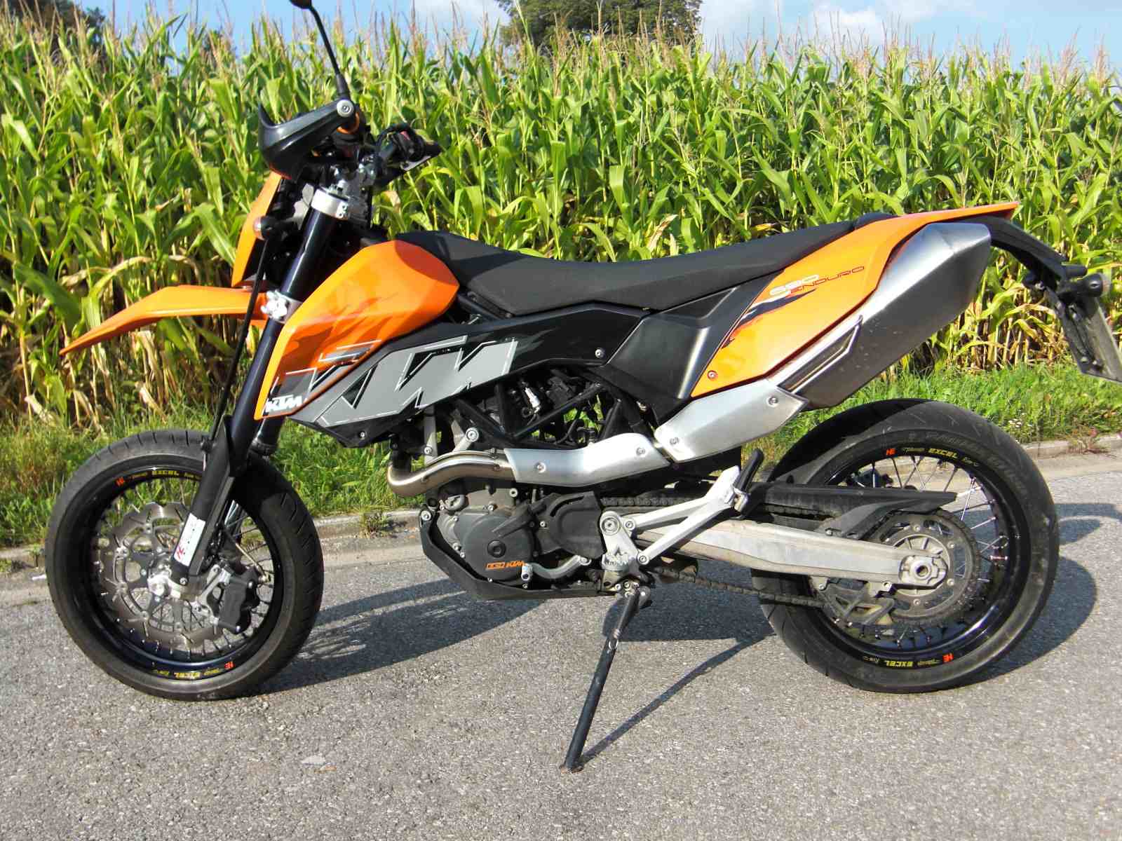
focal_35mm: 33
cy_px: 420
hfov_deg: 55.4
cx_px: 561
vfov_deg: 42.9
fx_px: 1070
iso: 50
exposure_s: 1/640
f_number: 2.7
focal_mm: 5.8
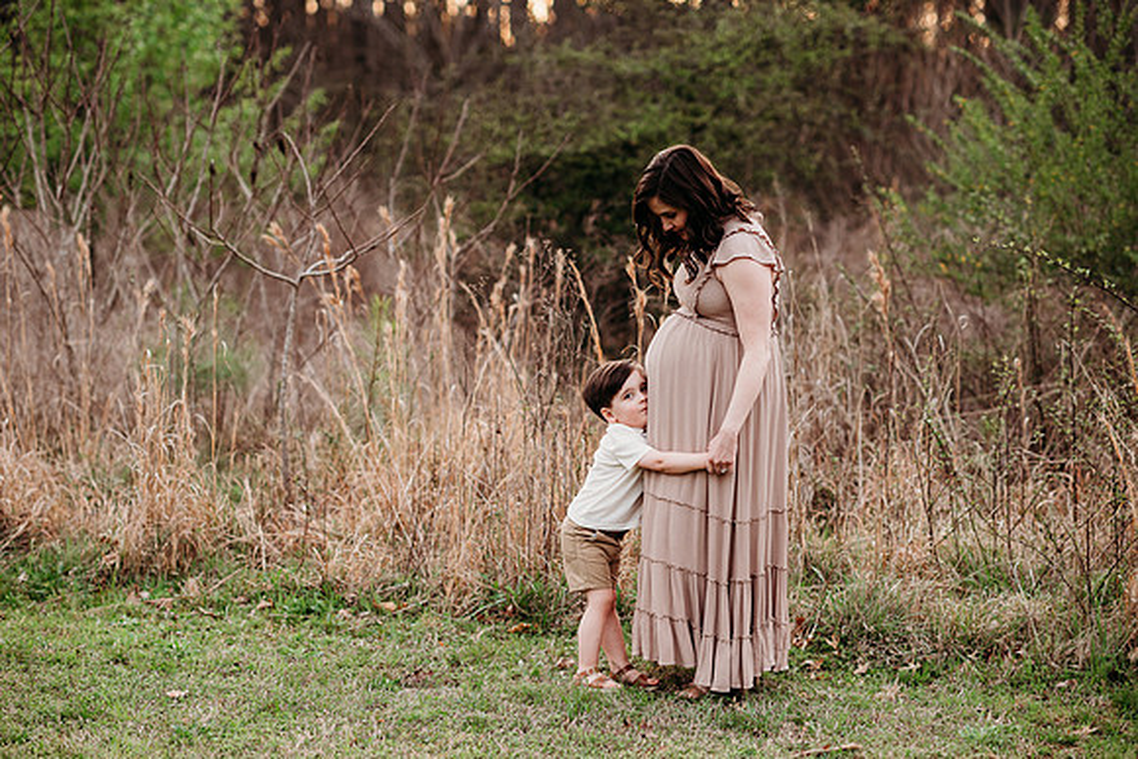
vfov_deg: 16.1
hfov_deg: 23.9
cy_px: 380
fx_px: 2687
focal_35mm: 85
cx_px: 569
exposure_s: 1/400
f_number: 2.5
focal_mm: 85
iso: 200
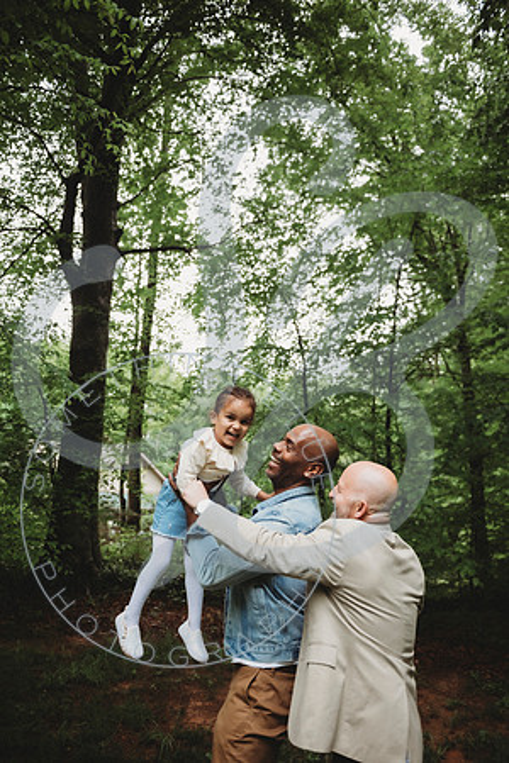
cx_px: 254
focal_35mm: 27
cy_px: 382
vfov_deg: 67.4
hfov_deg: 47.9
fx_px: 573
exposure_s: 1/250
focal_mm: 27
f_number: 2.8
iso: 100
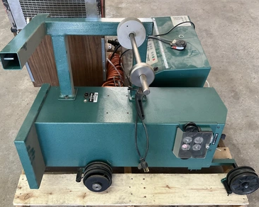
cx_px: 119
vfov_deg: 47.1
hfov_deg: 57.1
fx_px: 238
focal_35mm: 31
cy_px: 103
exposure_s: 1/60
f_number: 1.8
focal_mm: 3
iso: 200
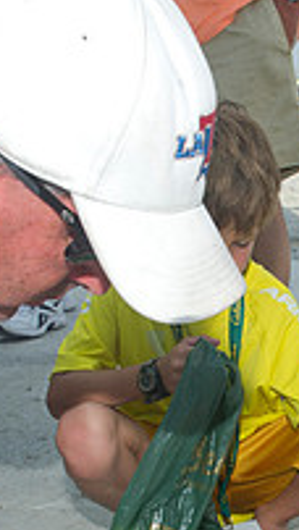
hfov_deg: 16.2
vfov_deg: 29.0
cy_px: 375
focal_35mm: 72
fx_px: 1012
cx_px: 344
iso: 125
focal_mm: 24
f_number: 7.1
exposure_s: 1/320
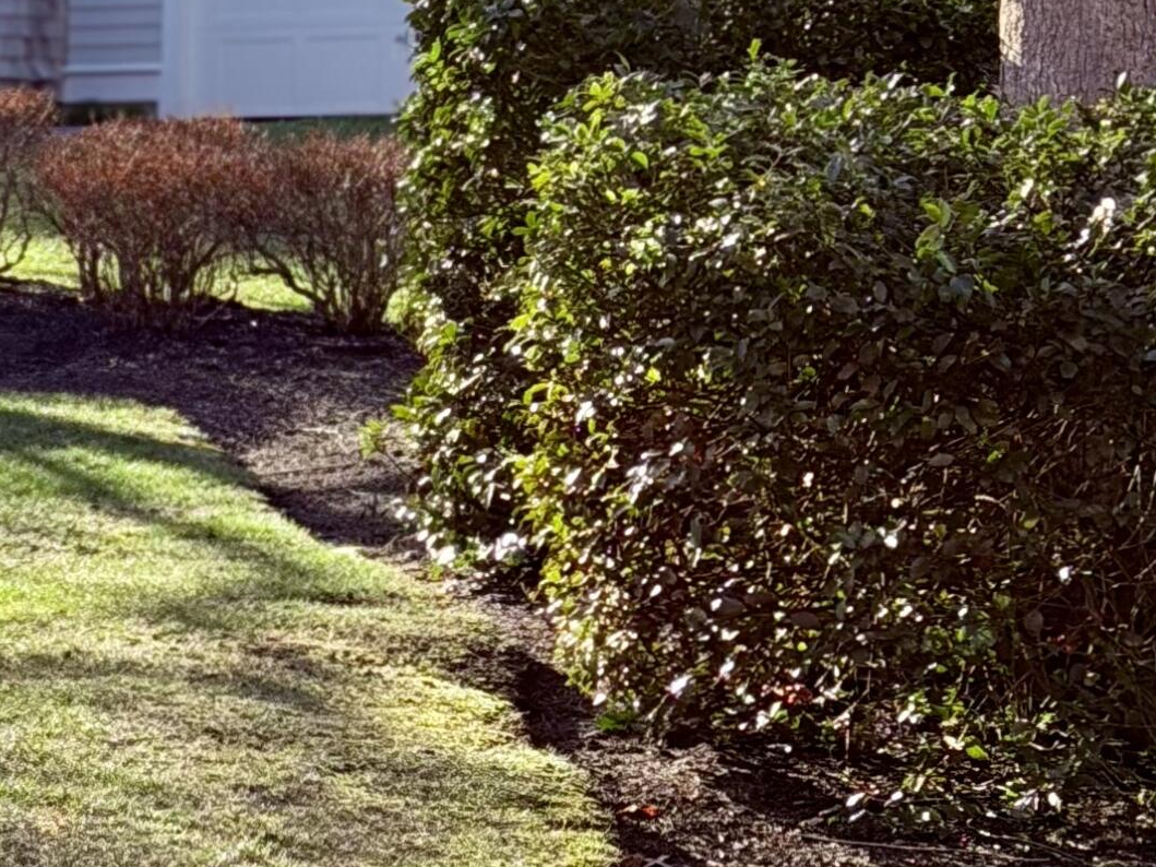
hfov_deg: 13.8
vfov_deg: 10.8
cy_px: 65
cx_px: -463
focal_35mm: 136
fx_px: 4541
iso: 80
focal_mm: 6.76
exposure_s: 1/1085
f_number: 1.78
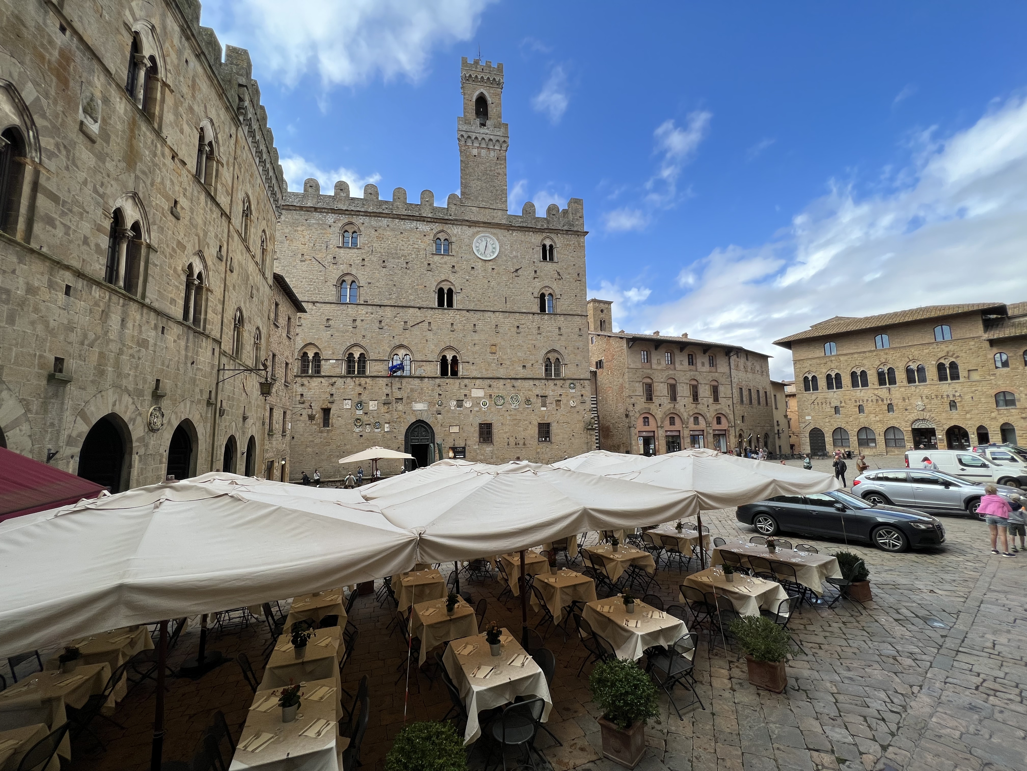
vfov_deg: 89.9
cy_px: 386
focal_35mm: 13
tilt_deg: +6.0
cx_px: 514
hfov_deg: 106.2
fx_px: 386
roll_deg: +0.9
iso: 32
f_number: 1.8
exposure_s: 1/834
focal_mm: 1.57
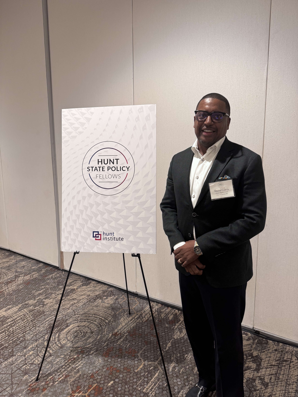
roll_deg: +1.1
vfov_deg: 71.6
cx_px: 149
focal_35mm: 24
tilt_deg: -10.4
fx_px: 275
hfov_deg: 56.8
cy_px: 198
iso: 160
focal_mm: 6.76
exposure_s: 1/60
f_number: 1.78
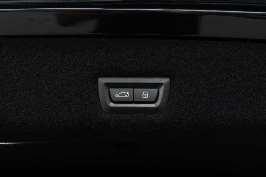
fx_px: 310
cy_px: 88
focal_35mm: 42
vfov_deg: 31.9
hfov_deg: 46.4
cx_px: 133
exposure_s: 1/40
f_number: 3.2
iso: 400
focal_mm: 28
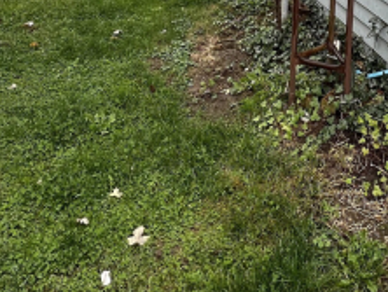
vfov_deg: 28.4
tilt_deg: -4.5
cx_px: 282
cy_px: -110
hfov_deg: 46.4
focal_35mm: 39
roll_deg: -2.2
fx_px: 438
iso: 32
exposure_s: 1/218
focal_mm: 1.57
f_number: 1.8
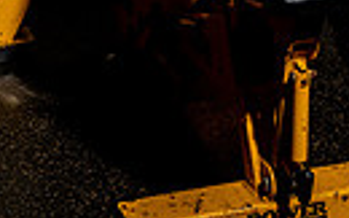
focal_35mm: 197
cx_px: 247
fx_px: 1872
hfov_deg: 10.6
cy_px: -374
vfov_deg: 6.2
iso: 100
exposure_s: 1/200
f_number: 8
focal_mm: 56
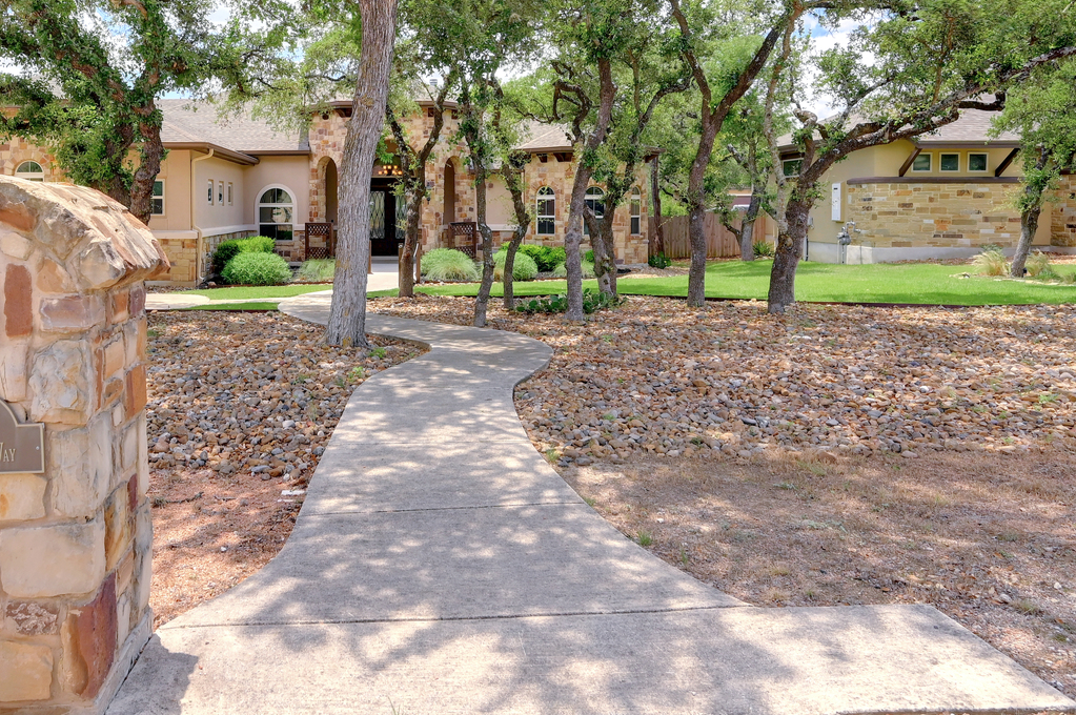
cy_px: 219
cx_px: 365
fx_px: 830
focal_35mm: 28
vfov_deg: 45.7
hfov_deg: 64.3
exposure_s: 1/1250
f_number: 6.3
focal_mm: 17.5
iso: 2000
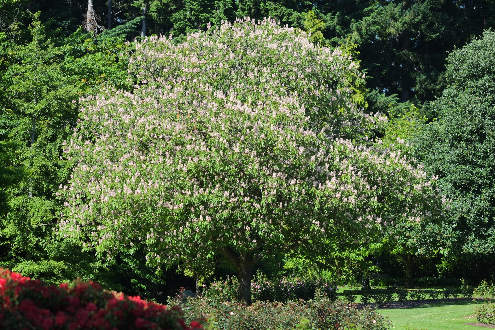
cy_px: 165
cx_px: 248
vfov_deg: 10.2
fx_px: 1856
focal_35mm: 135
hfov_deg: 15.2
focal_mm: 90
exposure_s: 1/3000
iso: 400
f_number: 2
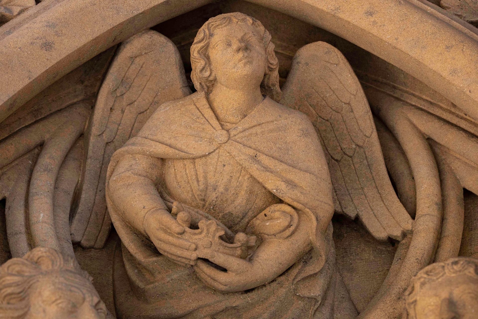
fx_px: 1394
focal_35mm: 105
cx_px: 239
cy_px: 160
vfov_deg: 13.0
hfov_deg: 19.5
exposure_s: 1/640
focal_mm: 105
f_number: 7.1
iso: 1000
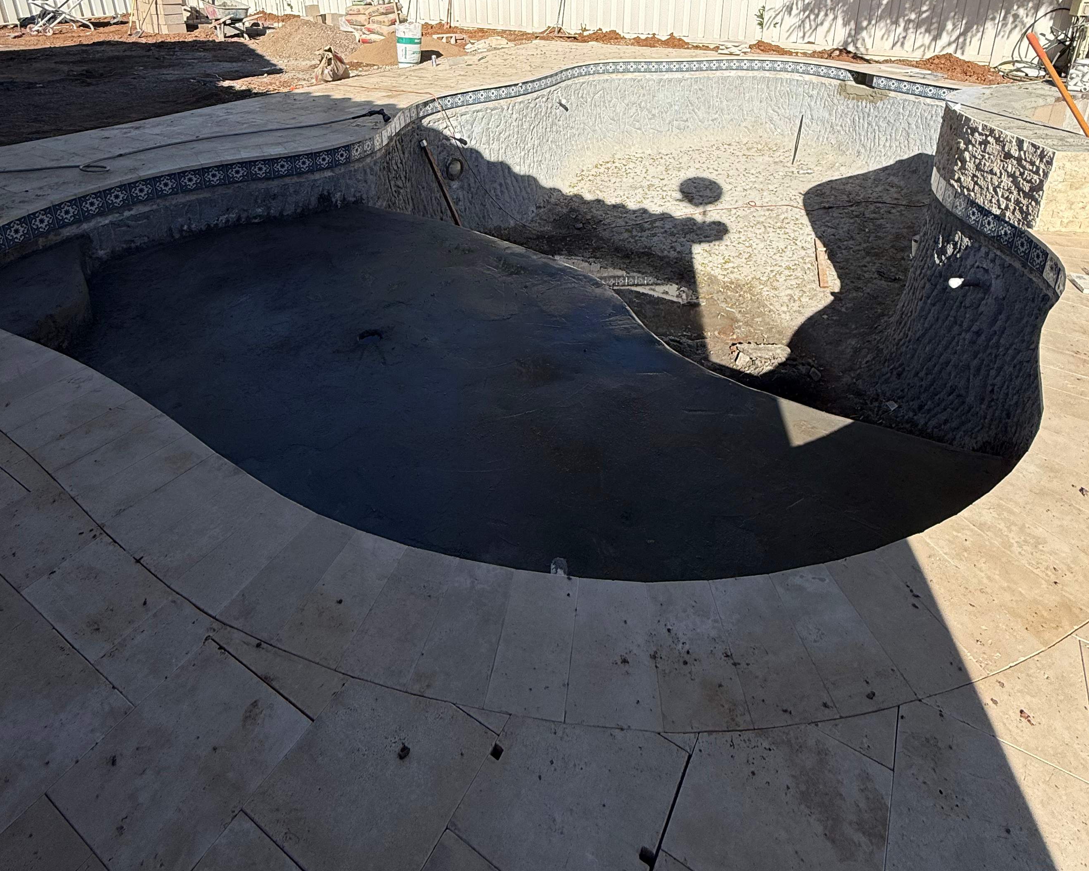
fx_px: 677
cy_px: 195
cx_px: 540
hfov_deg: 77.6
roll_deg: +0.0
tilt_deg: -19.6
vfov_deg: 61.0
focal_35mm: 21
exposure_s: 1/3125
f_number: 2.2
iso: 50
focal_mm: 2.22
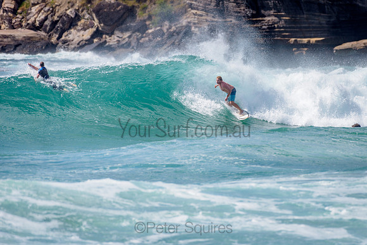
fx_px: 6251
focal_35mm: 613
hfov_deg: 3.4
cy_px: 95
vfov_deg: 2.2
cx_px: 223
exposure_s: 1/2000
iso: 100
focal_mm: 500
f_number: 5.6
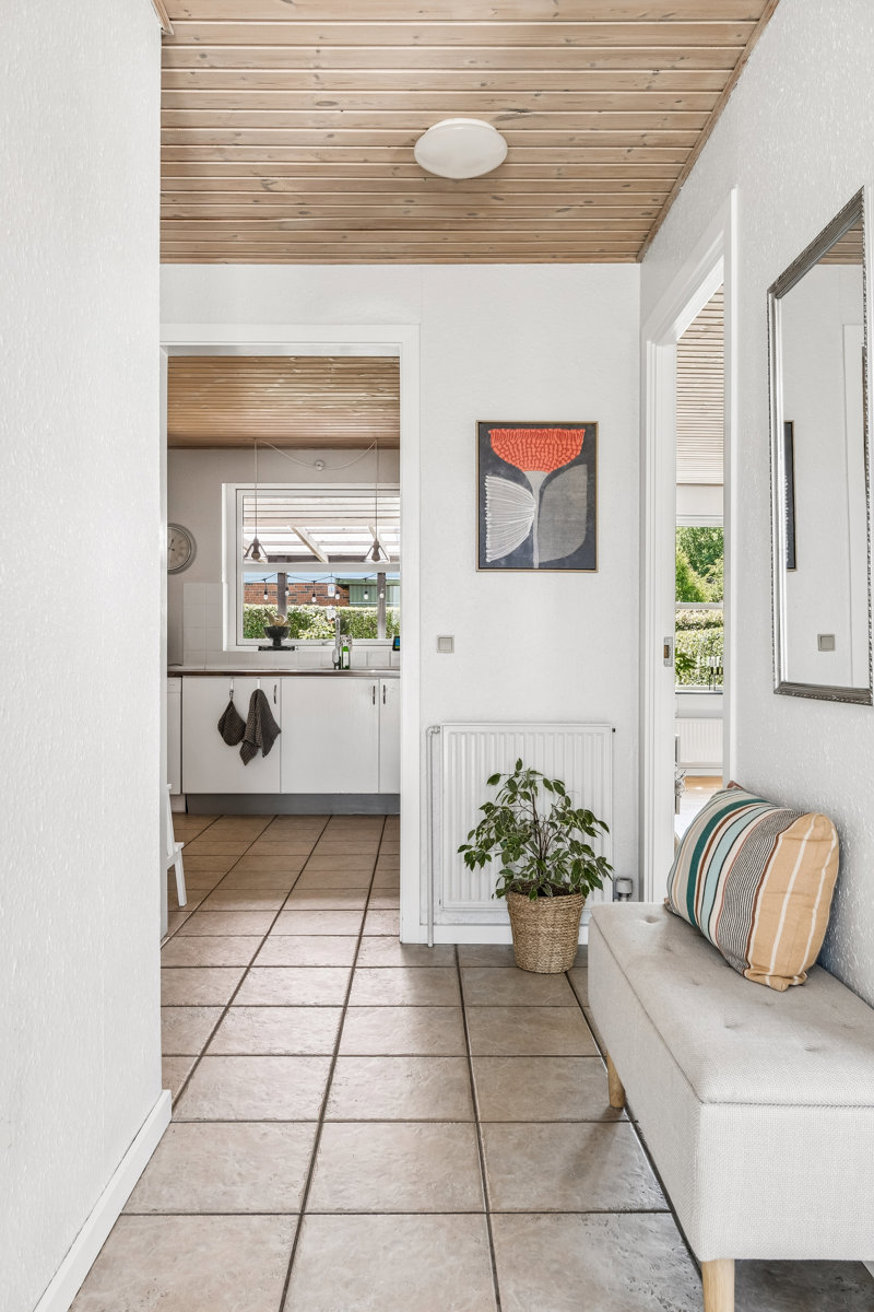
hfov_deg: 47.9
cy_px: 656
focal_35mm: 27
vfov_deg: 67.4
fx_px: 983
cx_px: 437
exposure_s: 1/5
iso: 200
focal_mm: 18
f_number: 8
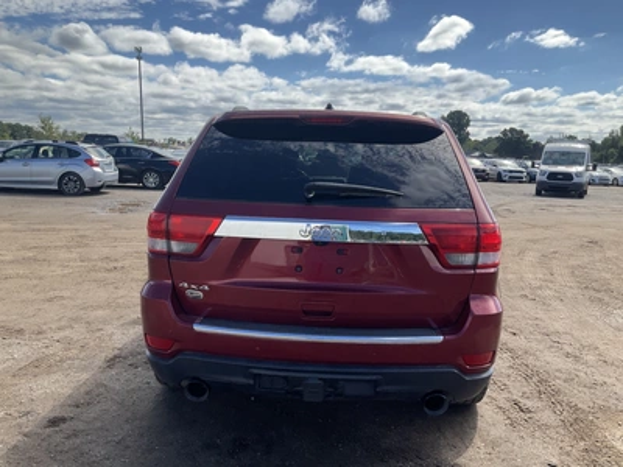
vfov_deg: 48.2
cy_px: 234
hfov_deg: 61.7
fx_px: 522
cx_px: 312
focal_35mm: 29
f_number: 1.8
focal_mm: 3
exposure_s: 1/1168
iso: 25
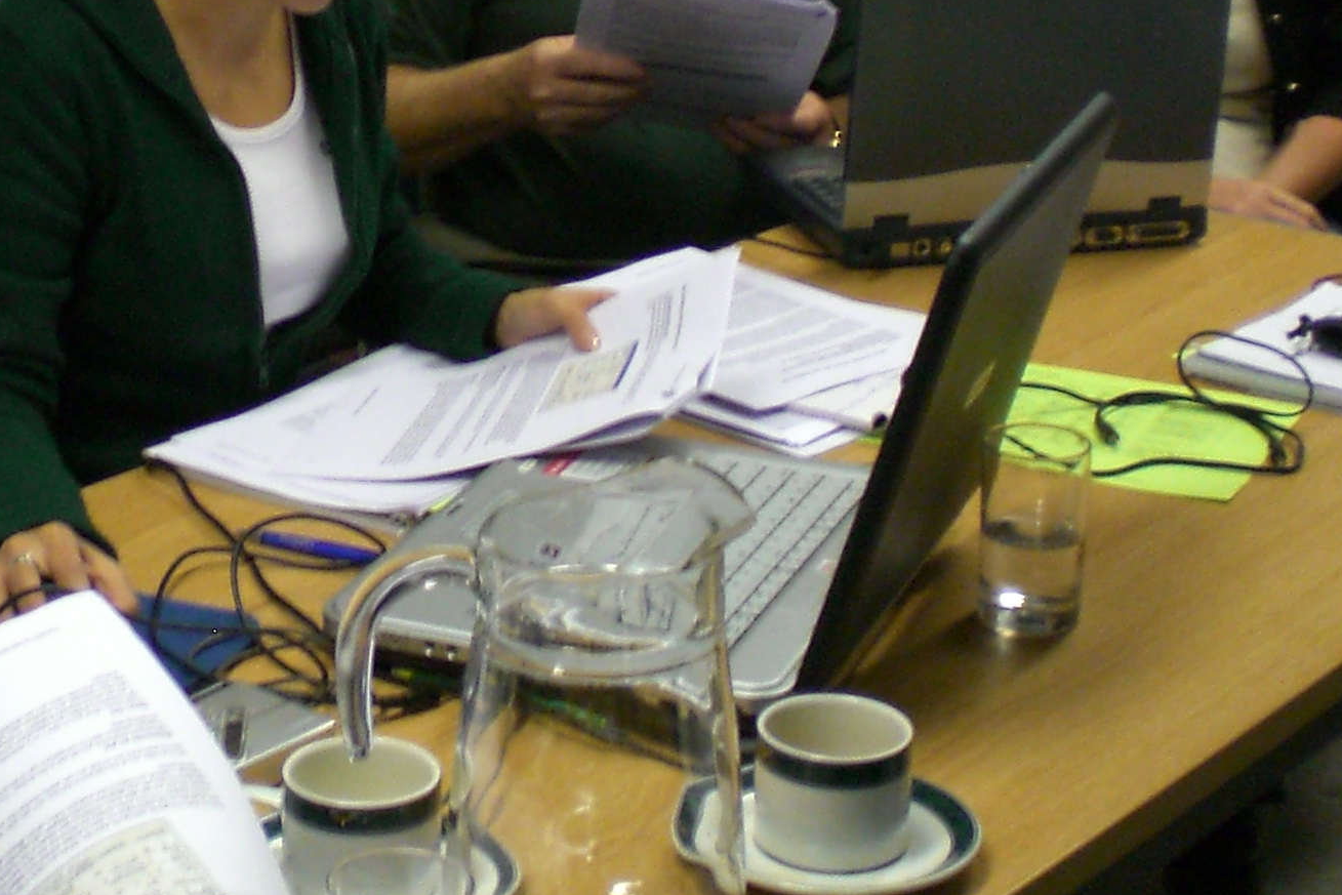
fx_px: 3169
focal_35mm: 85
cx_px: 252
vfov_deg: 15.8
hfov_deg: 23.5
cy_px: 45
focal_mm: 6.3
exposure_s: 1/50
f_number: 3.1
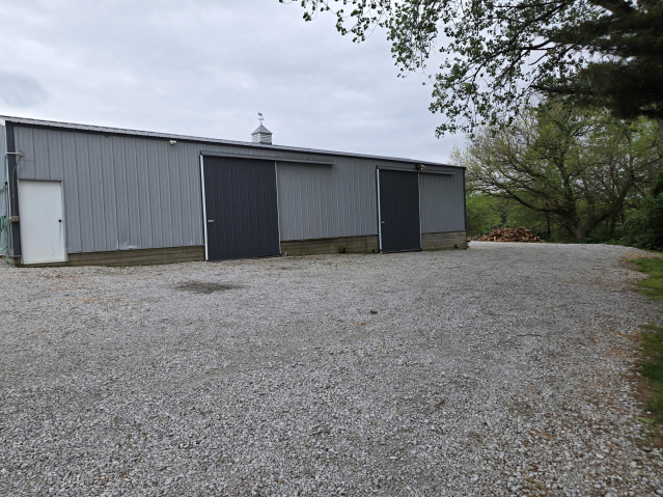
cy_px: 241
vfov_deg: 56.8
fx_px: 460
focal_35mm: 24
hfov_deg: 71.6
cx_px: 329
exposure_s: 1/452
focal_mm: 5.4
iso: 25
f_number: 1.8
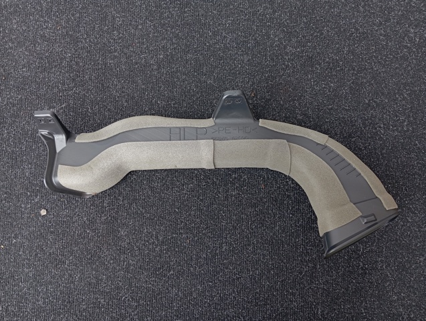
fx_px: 345
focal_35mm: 28
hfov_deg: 63.4
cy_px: 160
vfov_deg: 49.9
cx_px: 213
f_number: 1.8
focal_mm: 4.22
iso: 91
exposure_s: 1/100
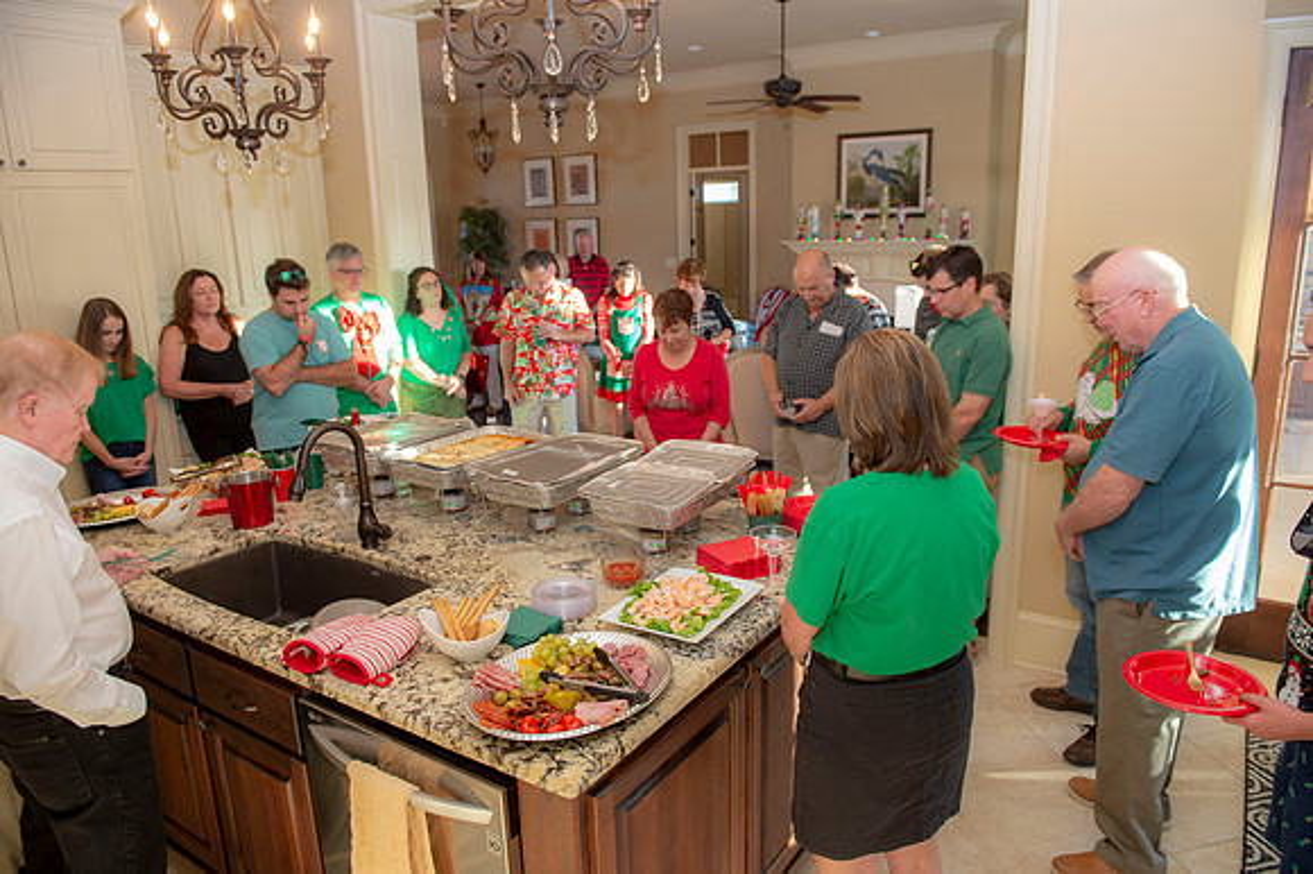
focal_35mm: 24
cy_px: 437
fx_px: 875
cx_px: 656
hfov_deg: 73.8
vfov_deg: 53.1
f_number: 4
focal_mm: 24
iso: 800
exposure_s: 1/125
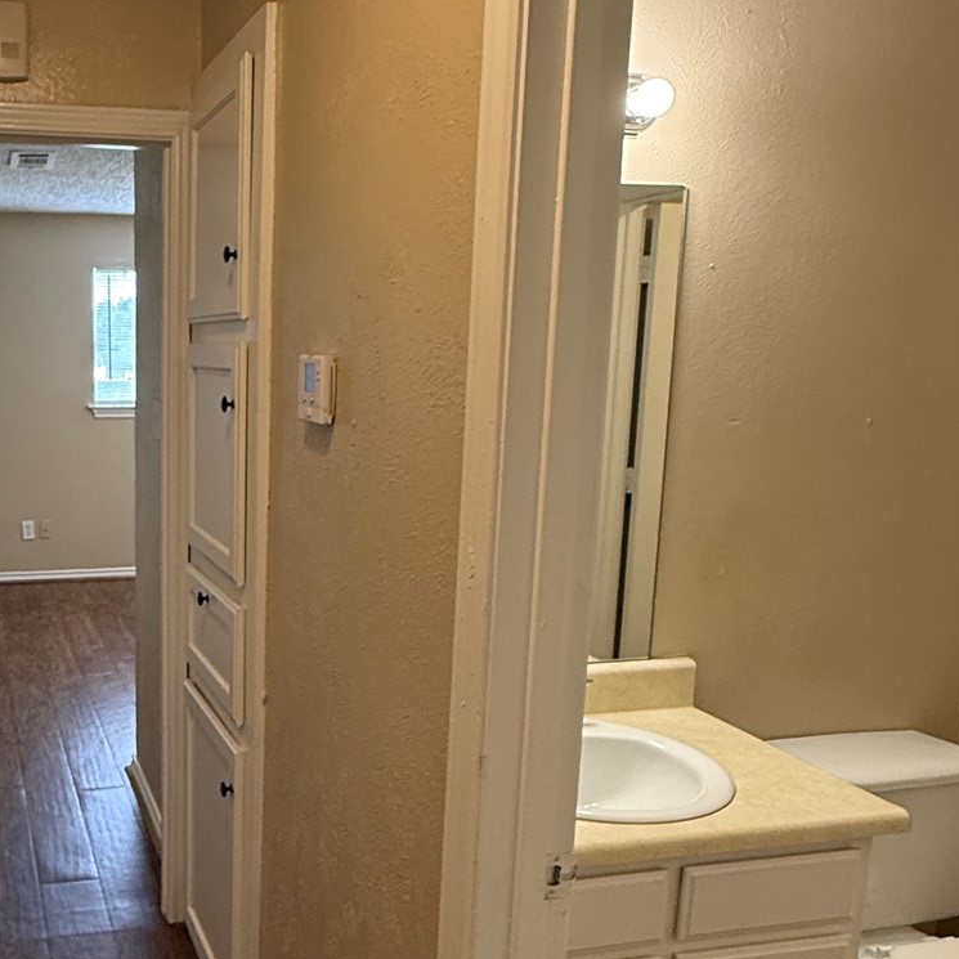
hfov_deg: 45.8
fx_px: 1066
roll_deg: +1.1
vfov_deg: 48.4
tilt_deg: -8.3
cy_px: 532
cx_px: 183
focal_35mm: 34
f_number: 2.2
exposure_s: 1/60
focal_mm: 2.22
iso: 250
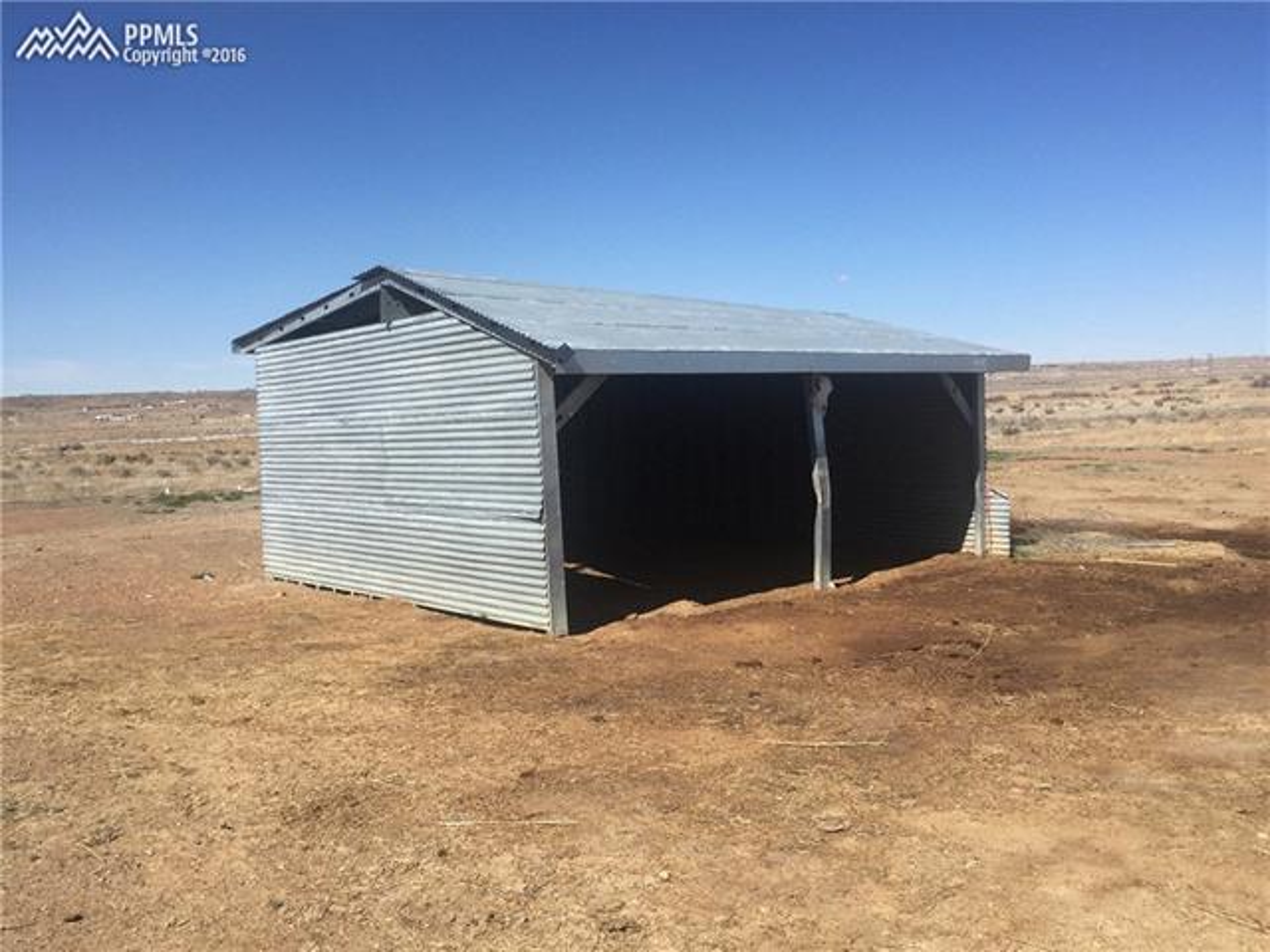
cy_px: 476
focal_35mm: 29
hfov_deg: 61.7
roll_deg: +3.1
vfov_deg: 48.2
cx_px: 635
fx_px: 1064
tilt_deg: -4.1
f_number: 2.2
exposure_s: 1/2475
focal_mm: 4.15
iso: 32
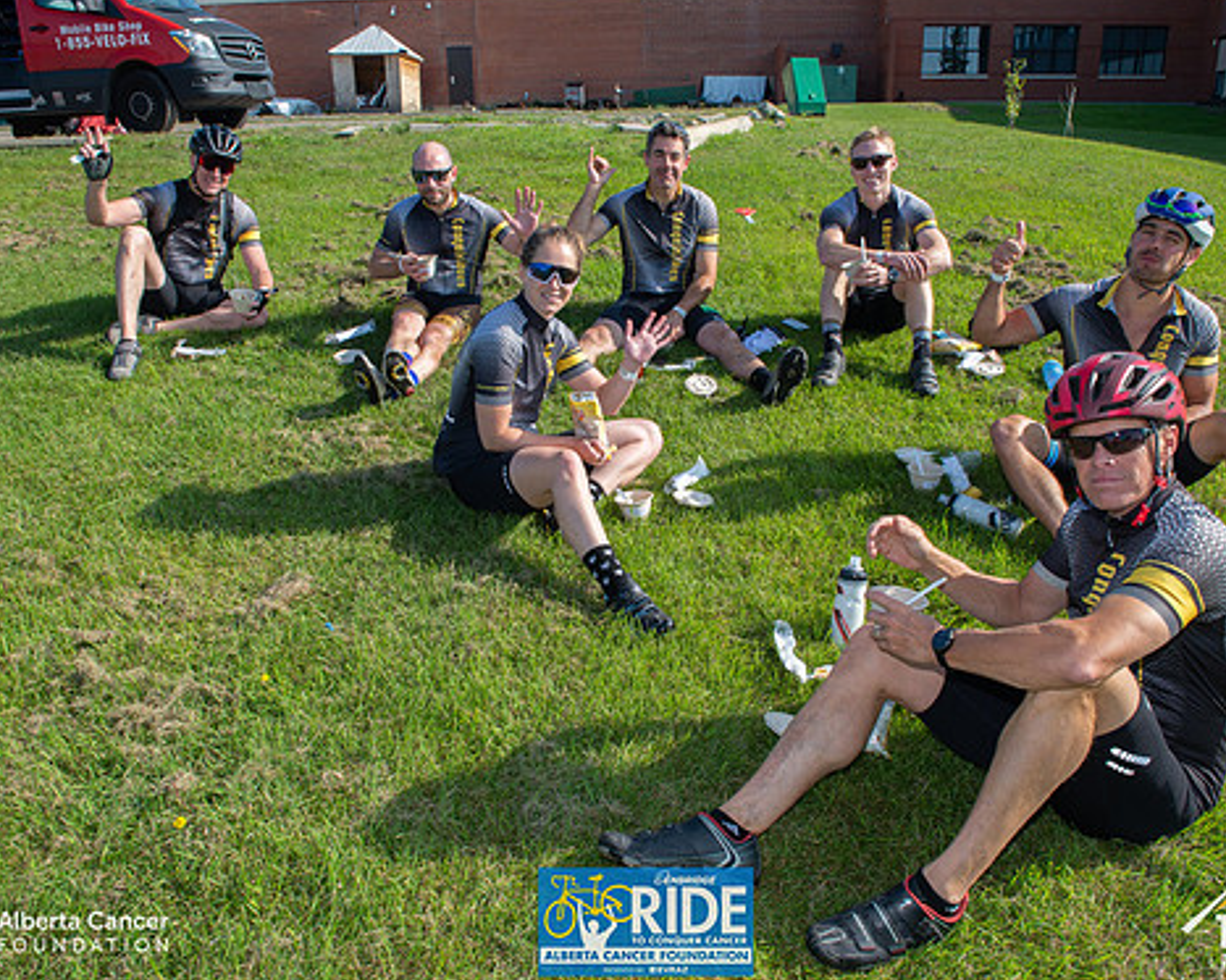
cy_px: 493
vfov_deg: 51.5
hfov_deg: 62.2
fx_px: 1015
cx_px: 646
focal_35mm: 28
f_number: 16
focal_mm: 24
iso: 250
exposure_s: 1/200
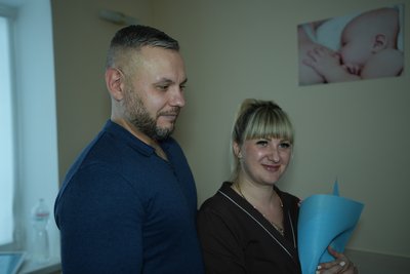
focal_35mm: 34
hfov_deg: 55.8
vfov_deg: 38.9
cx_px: 205
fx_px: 387
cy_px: 137
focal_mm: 34
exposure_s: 1/100
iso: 160
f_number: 2.8
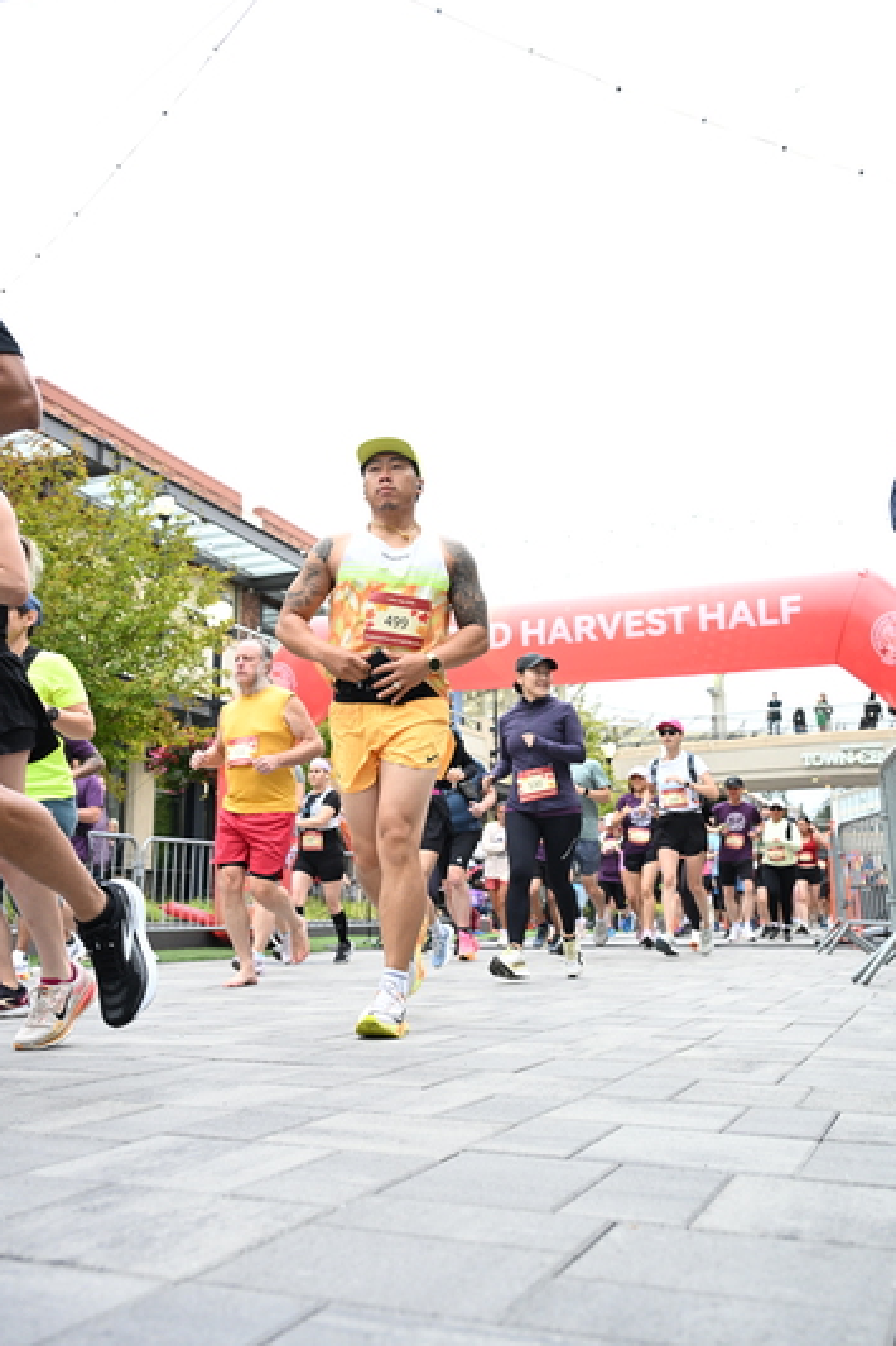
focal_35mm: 32
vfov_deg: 58.7
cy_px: 677
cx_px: 461
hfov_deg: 41.1
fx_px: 1195
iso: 2000
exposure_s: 1/640
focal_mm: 31
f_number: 4
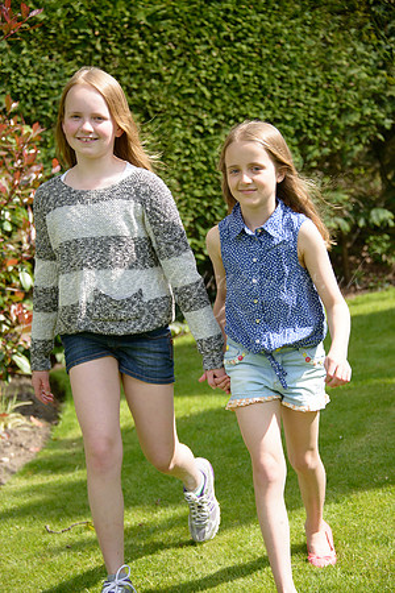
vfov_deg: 22.1
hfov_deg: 14.9
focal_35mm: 92
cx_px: 198
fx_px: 1514
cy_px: 296
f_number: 5.3
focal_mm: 92
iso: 400
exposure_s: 1/800
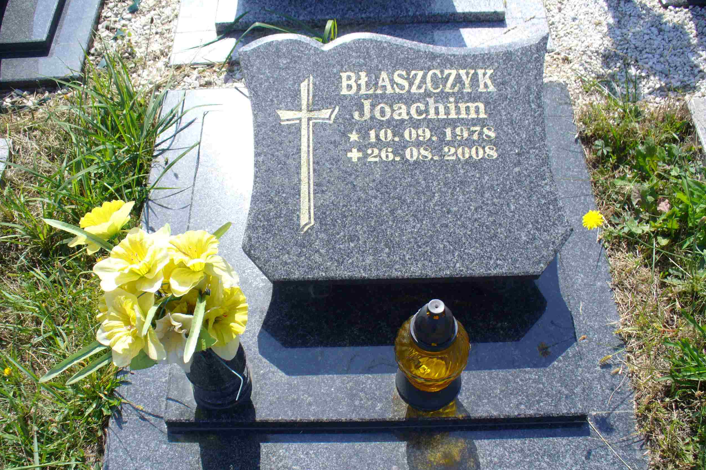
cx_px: 351
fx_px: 765
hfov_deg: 49.6
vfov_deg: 34.2
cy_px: 253
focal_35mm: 39
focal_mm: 6.1
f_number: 5.6
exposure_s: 1/200
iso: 80
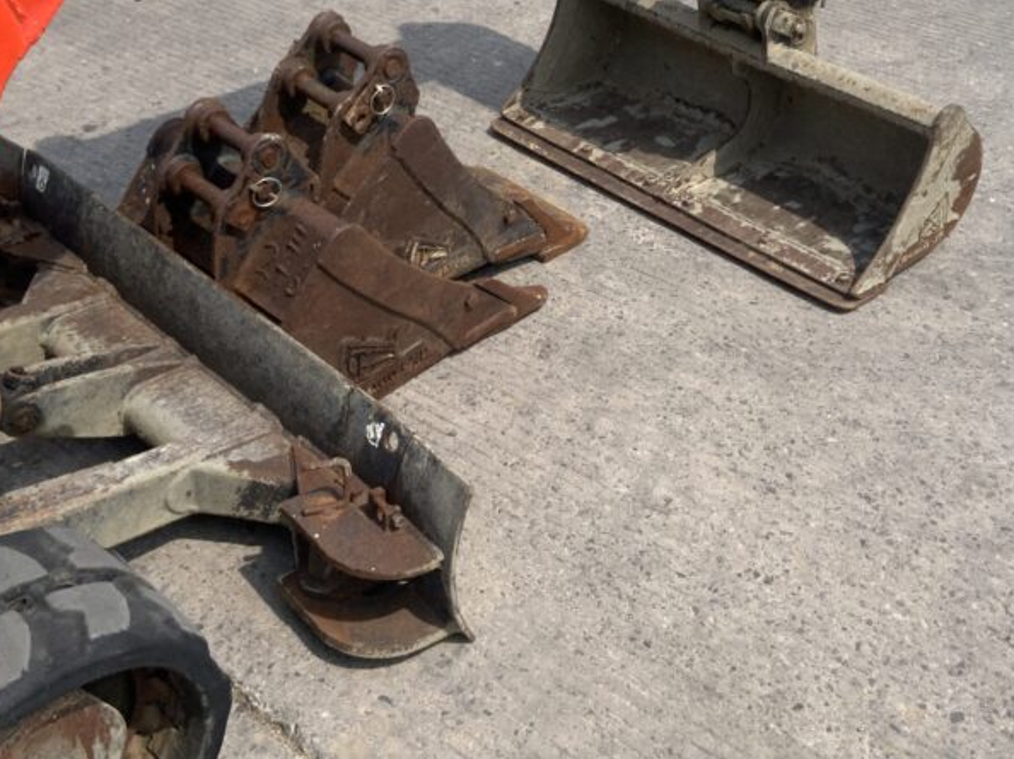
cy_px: 244
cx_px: 582
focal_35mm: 50
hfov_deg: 38.1
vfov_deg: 28.9
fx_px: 1464
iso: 16
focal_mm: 3
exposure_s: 1/1534
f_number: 1.8
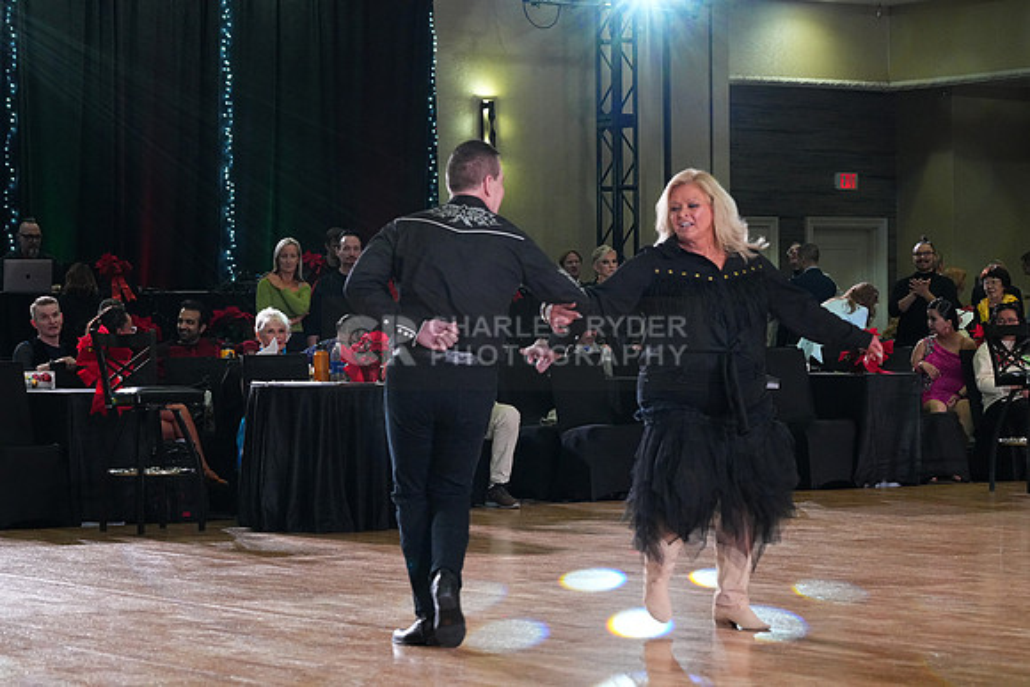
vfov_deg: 14.0
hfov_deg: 20.8
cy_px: 344
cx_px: 515
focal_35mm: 98
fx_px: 2804
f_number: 7.1
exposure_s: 1/320
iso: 6400
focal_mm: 98
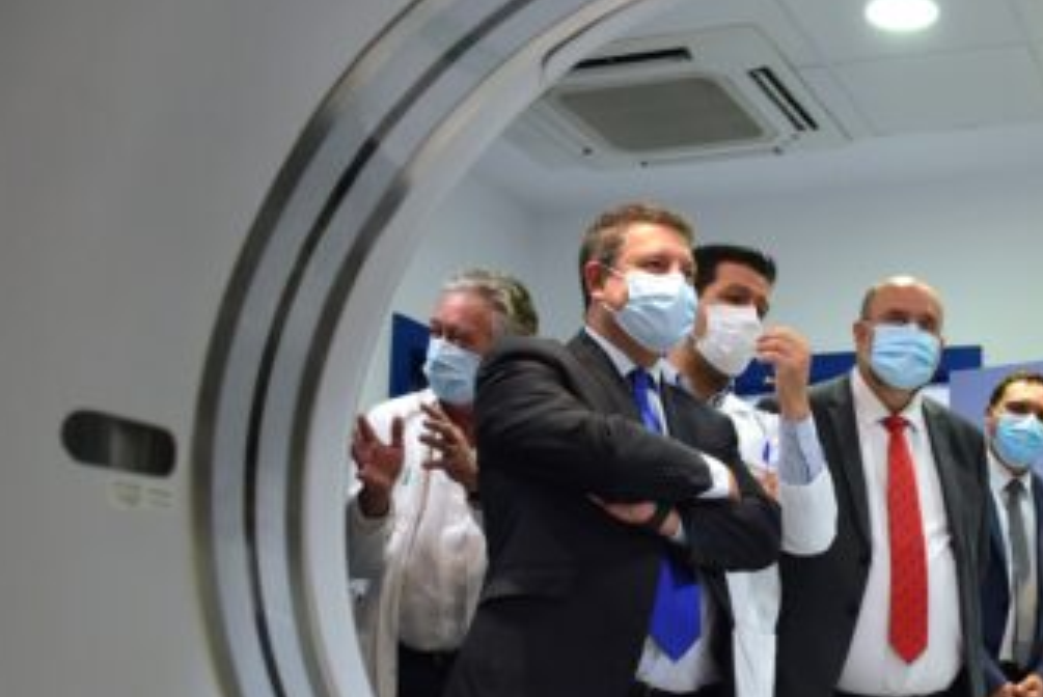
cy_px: 504
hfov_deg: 35.6
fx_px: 1537
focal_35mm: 53
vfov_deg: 25.3
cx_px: 903
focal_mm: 20
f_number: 4
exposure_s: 1/60.2
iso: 720
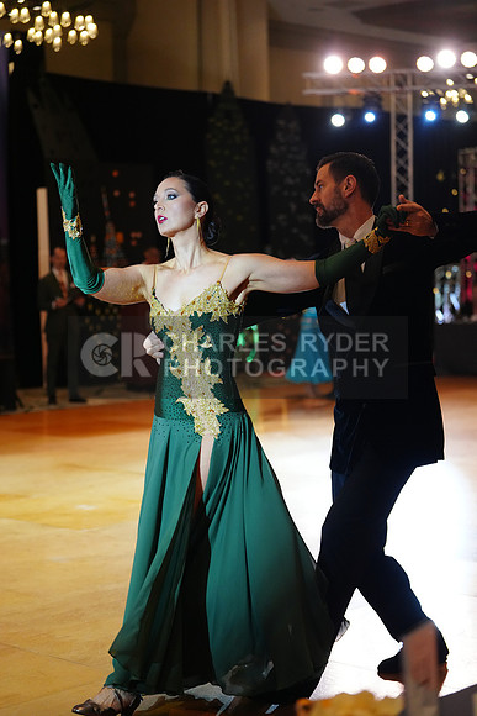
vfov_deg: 28.8
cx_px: 238
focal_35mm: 70
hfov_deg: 19.5
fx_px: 1390
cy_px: 358
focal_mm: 70
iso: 3200
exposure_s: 1/640
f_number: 2.8
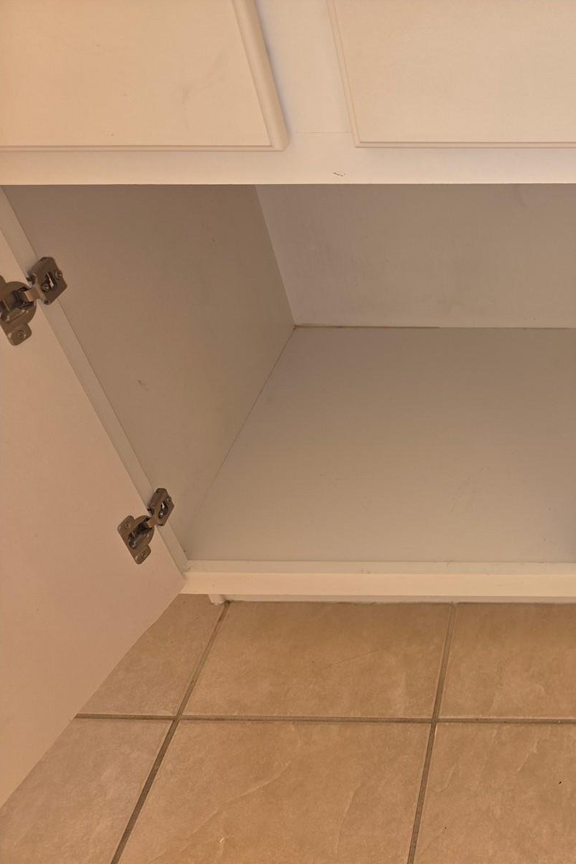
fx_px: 768
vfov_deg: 58.7
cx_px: 575
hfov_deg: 36.9
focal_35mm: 32
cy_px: 431
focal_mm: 5.4
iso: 100
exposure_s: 1/24
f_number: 1.8
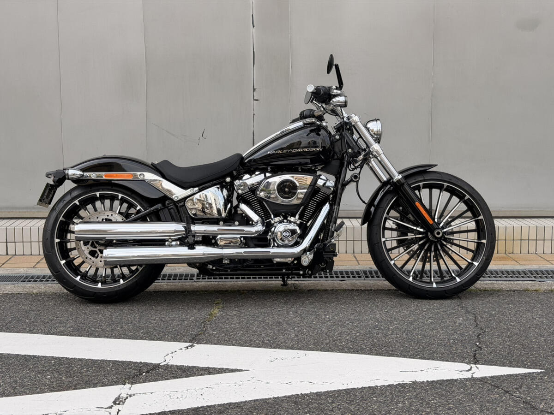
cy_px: 208
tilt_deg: -4.5
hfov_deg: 39.7
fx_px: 768
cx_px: 277
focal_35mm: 48
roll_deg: +0.9
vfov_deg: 30.3
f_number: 1.78
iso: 64
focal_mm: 6.76
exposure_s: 1/1715
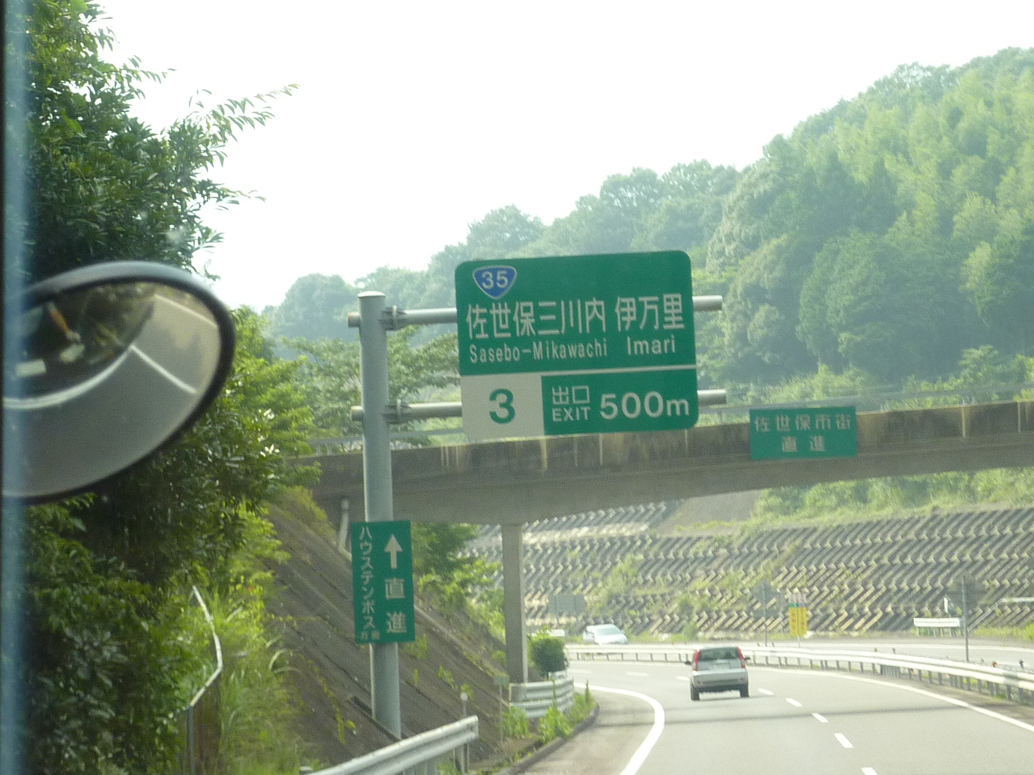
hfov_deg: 13.2
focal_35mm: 150
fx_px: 4481
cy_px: 388
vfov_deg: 9.9
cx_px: 517
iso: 160
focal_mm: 13.7
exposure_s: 1/320
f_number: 4.2
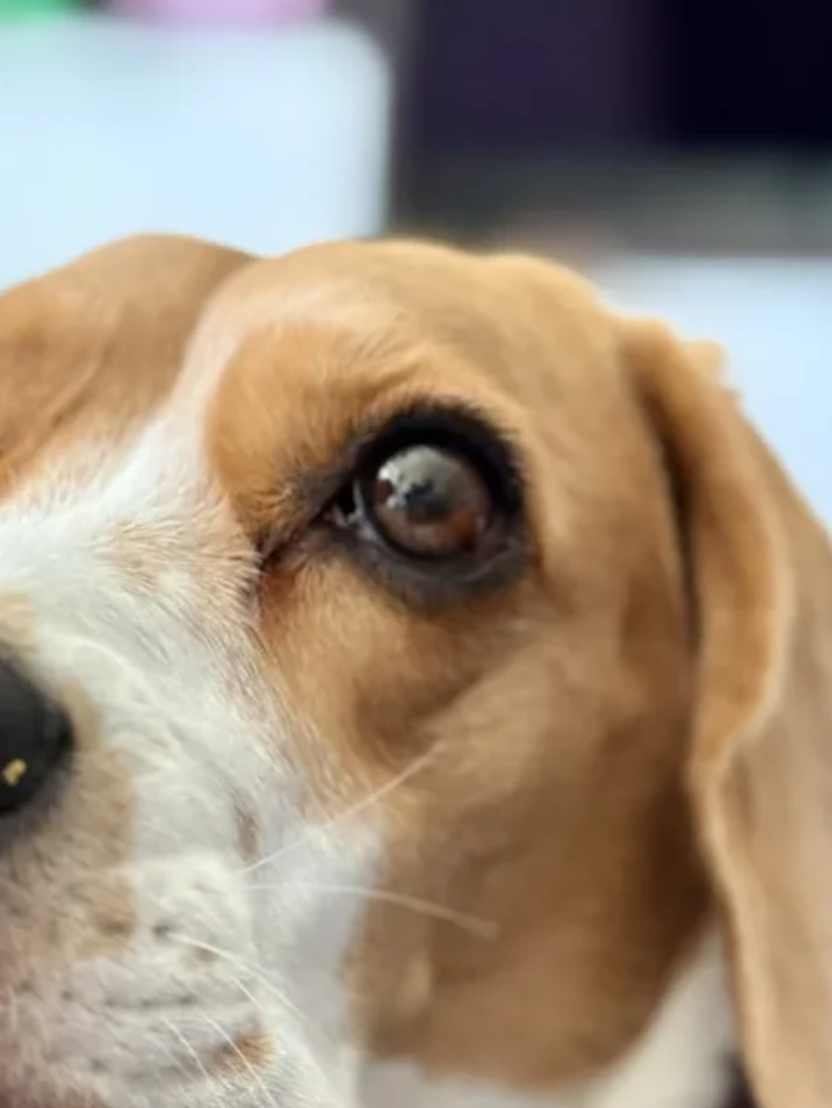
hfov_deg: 18.3
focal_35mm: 80
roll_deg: -0.4
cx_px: 199
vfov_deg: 24.1
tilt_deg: -12.0
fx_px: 2562
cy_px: 866
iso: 250
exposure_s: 1/55
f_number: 1.78
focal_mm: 6.76
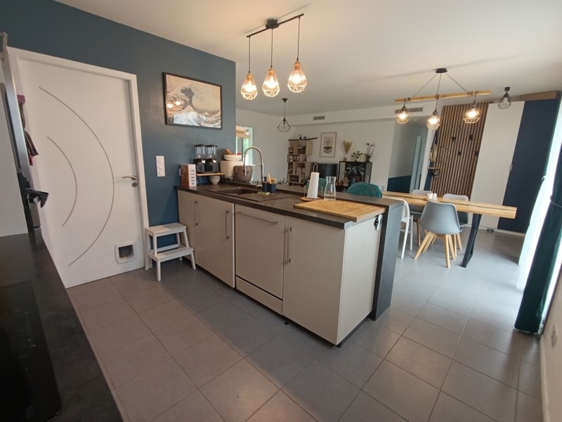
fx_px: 260
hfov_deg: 94.5
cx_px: 281
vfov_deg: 78.1
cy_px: 211
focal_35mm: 16
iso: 250
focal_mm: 1.65
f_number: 2.2
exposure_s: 1/50
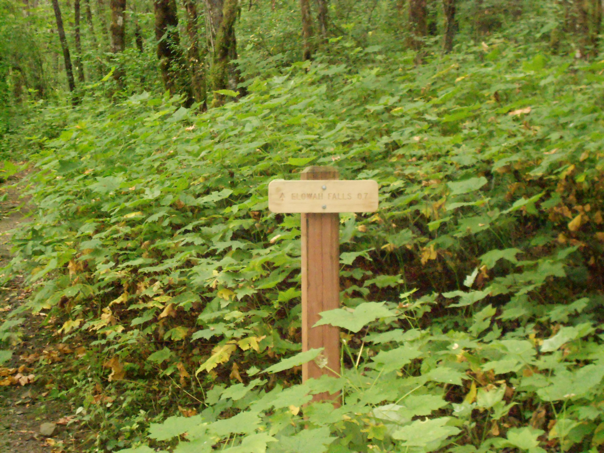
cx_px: 302
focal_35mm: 66
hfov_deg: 29.4
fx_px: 1152
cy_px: 226
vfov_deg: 22.3
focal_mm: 11.6
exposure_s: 1/60
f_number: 5.3
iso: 1600
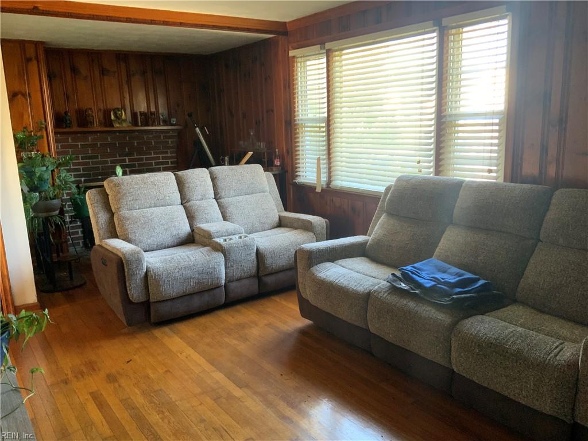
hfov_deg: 61.7
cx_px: 294
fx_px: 493
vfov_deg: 48.2
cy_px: 220
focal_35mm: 29
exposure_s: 1/60
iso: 200
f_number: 1.8
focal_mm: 3
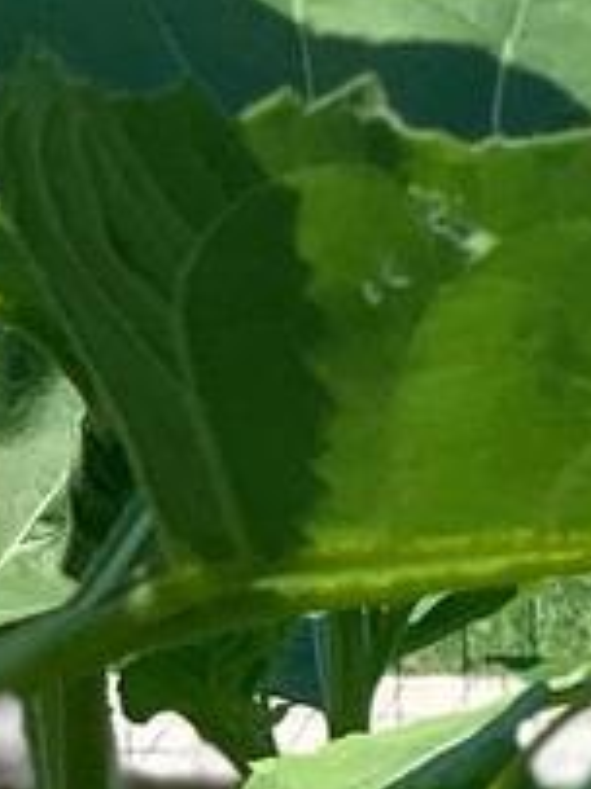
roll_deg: -0.7
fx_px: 8978
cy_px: -381
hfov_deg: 3.7
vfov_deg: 5.0
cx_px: 1621
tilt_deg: +0.7
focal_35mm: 394
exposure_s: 1/999
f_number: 2.4
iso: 16
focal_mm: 6
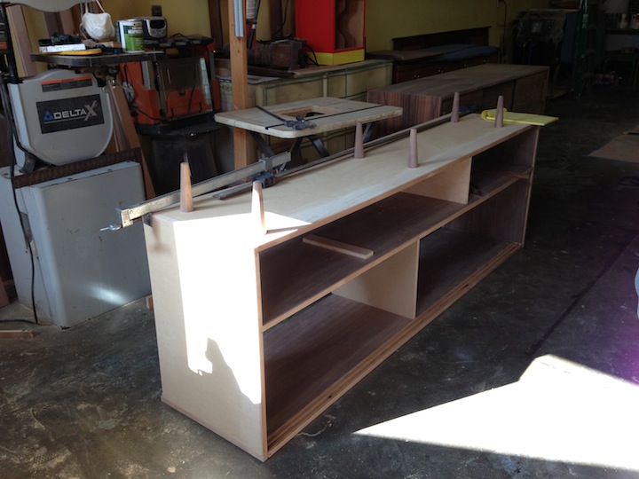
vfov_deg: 42.9
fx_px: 609
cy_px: 240
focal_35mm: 33
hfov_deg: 55.4
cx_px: 320
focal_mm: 4.13
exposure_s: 1/60
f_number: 2.4
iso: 50
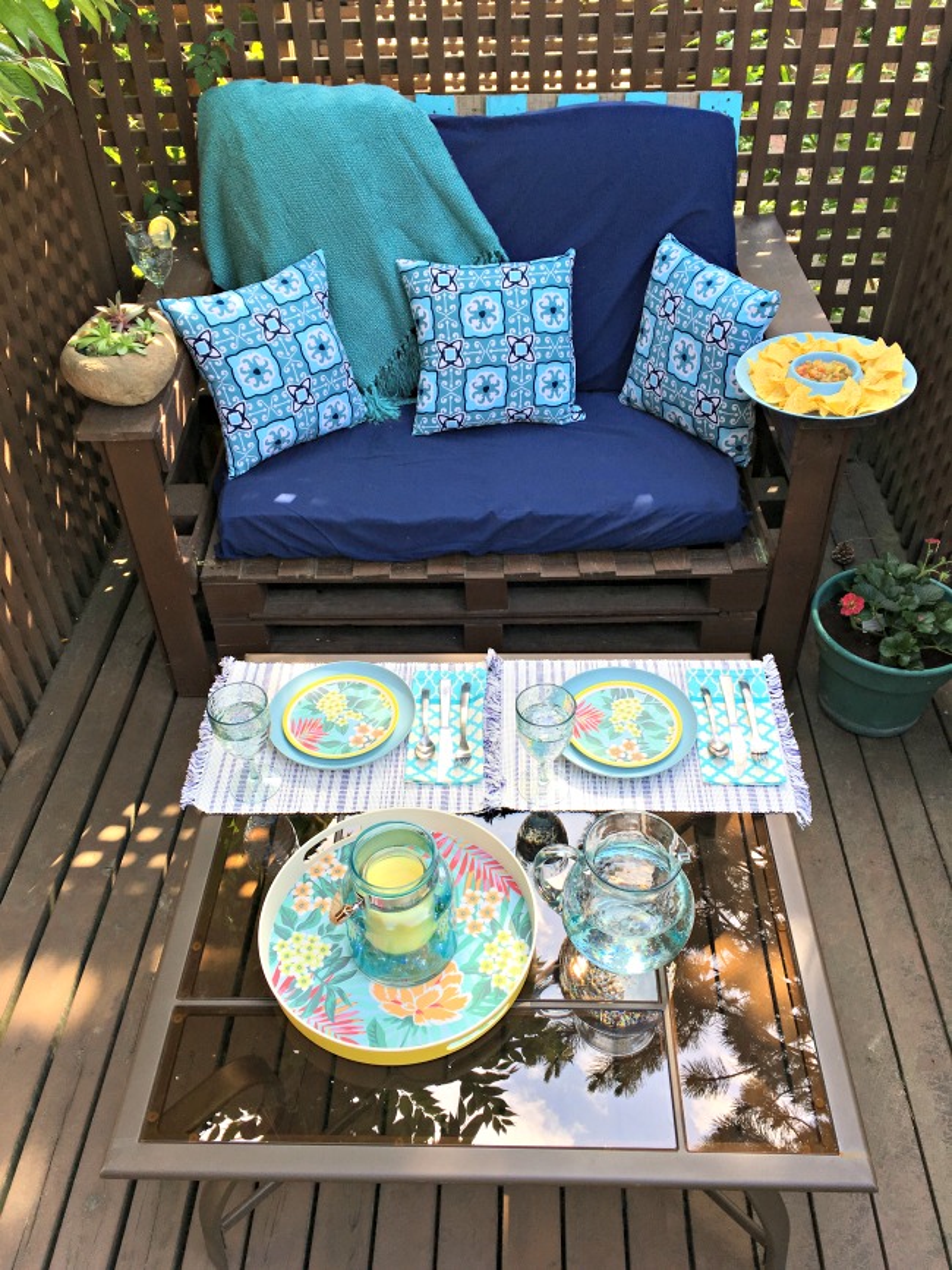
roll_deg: +2.6
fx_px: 1064
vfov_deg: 61.7
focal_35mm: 29
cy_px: 635
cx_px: 476
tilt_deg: -43.5
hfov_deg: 48.2
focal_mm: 4.15
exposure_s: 1/214
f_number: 2.2
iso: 25
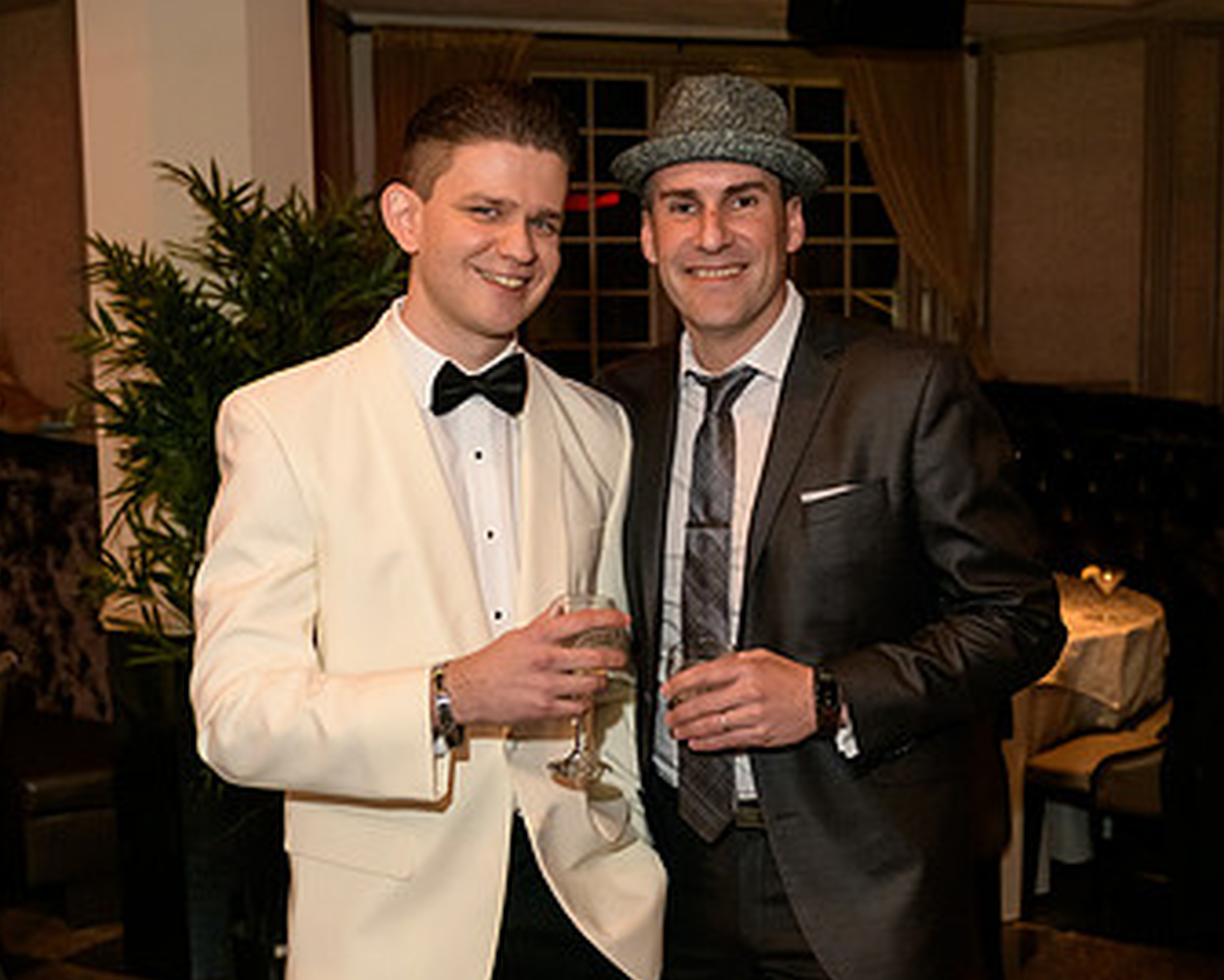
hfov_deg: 39.5
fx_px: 1703
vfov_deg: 32.1
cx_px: 597
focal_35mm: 47
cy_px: 556
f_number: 3.2
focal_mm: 29
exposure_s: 1/125
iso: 1600
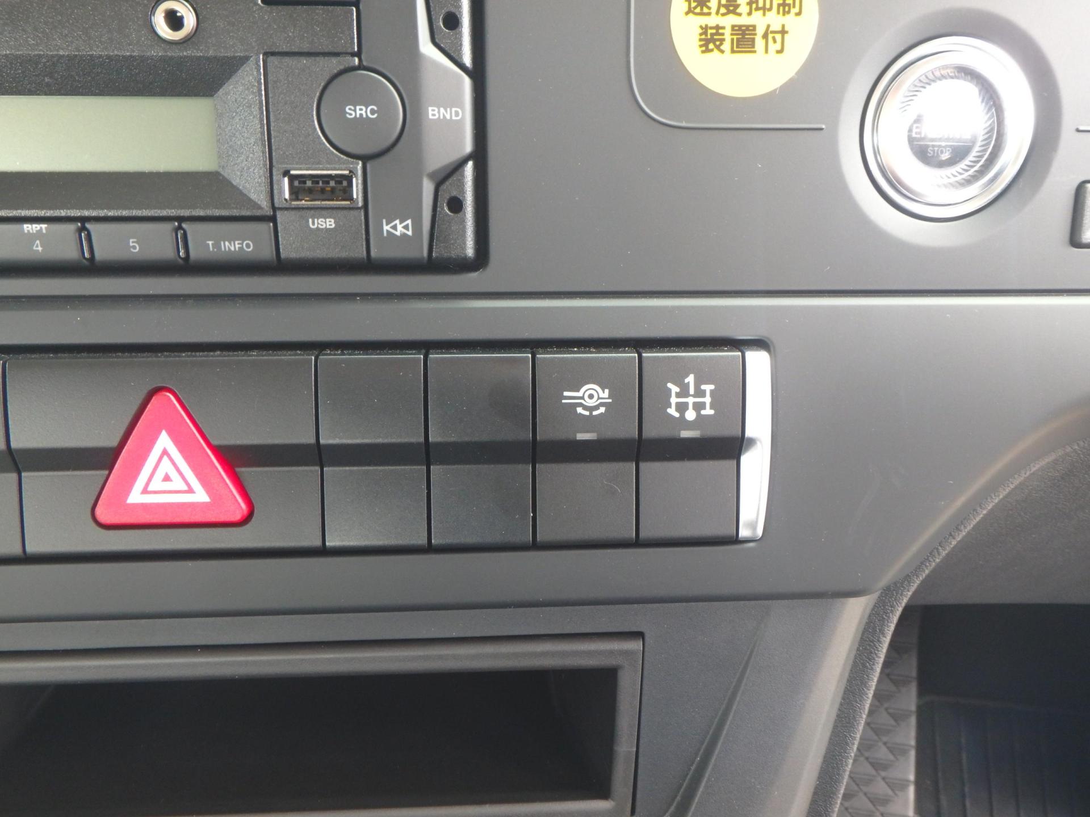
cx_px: 545
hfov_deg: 61.7
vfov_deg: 48.2
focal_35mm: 29
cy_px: 408
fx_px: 913
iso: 400
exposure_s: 1/30
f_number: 4.6
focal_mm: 5.2
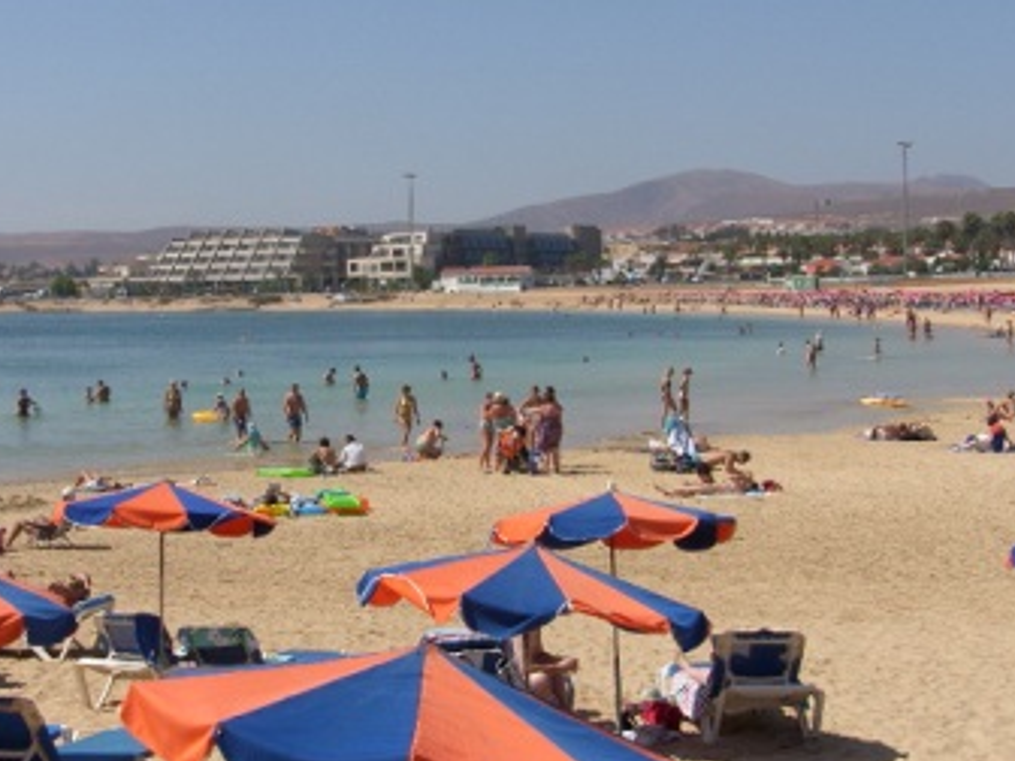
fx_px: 1759
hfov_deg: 32.0
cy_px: 356
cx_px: 387
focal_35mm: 60
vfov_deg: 24.4
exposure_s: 1/400
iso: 50
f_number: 8
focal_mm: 11.5
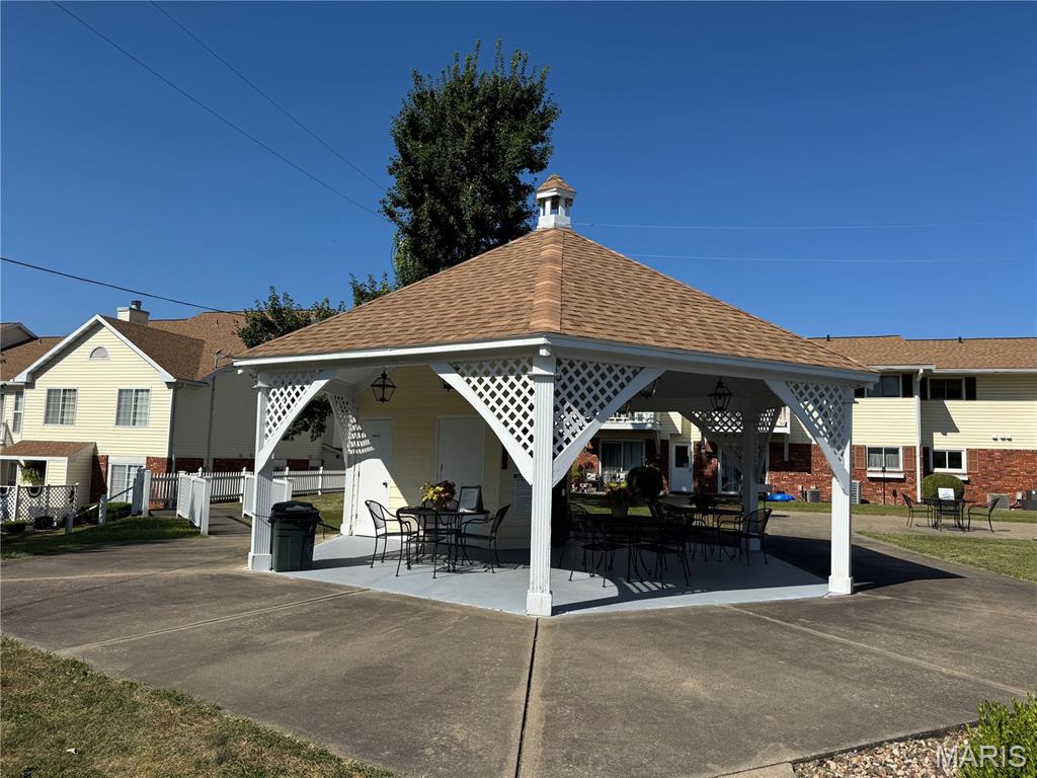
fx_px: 719
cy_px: 389
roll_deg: -2.1
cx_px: 518
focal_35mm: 24
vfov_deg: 56.8
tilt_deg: +5.0
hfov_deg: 71.6
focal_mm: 6.76
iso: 80
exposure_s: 1/5814
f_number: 1.78
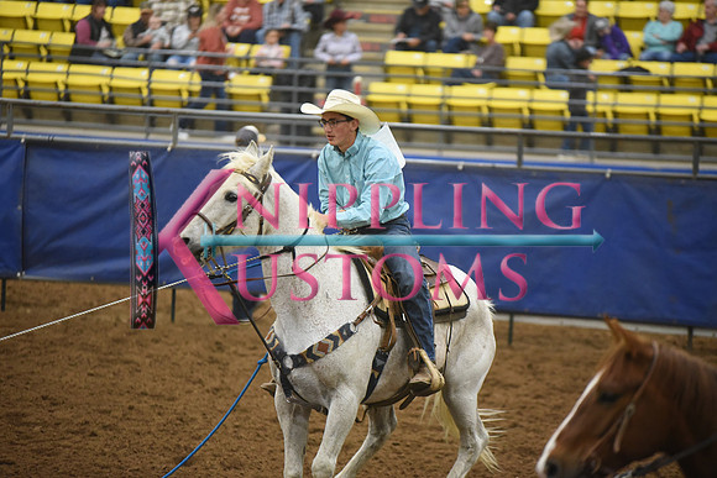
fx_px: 3984
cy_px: 239
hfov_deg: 10.3
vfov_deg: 6.9
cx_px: 358
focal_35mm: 200
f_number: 2.8
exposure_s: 1/500
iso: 5000
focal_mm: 200
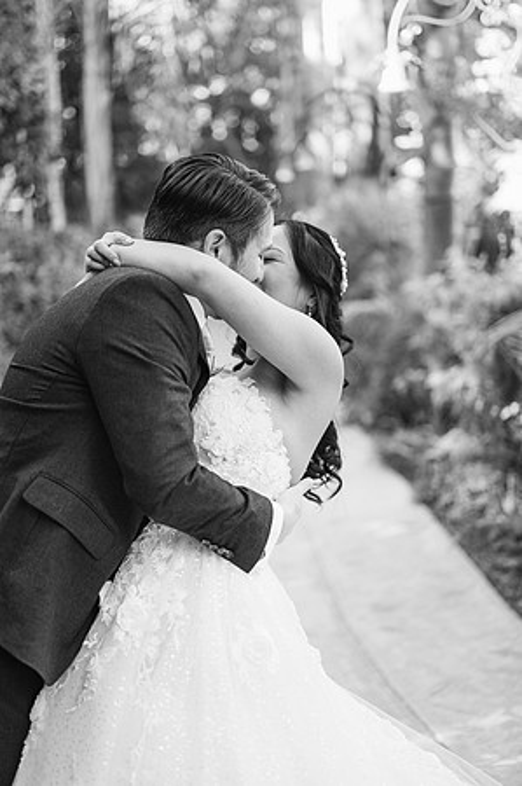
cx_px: 261
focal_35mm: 50
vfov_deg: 39.6
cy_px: 393
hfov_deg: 26.9
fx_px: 1090
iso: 100
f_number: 2
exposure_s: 1/125
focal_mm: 50
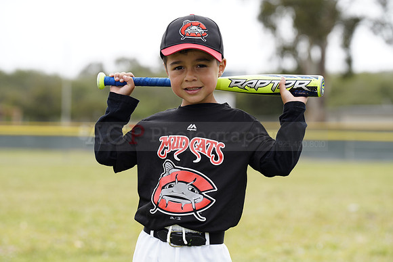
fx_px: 1714
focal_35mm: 157
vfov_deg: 8.7
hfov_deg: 13.1
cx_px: 196
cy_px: 131
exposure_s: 1/250
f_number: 5.6
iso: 100
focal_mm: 157
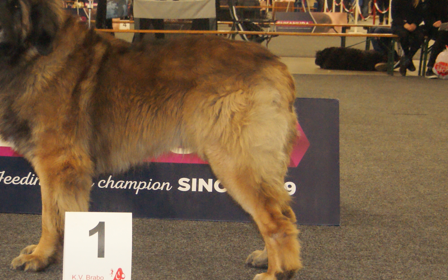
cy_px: 172
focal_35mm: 104
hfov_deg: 19.9
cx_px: 128
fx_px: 1270
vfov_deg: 12.6
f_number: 4.5
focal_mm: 35
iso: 1600
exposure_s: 1/60
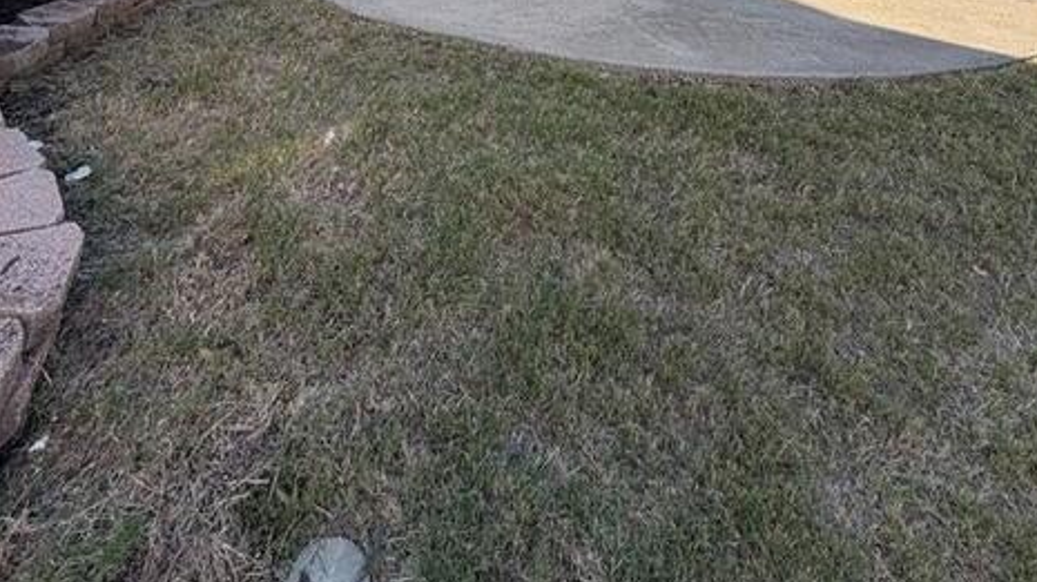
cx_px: 531
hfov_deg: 83.9
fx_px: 577
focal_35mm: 21
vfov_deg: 40.9
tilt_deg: -12.7
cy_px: -83
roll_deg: -1.4
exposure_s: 1/448
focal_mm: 2.22
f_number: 2.2
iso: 64
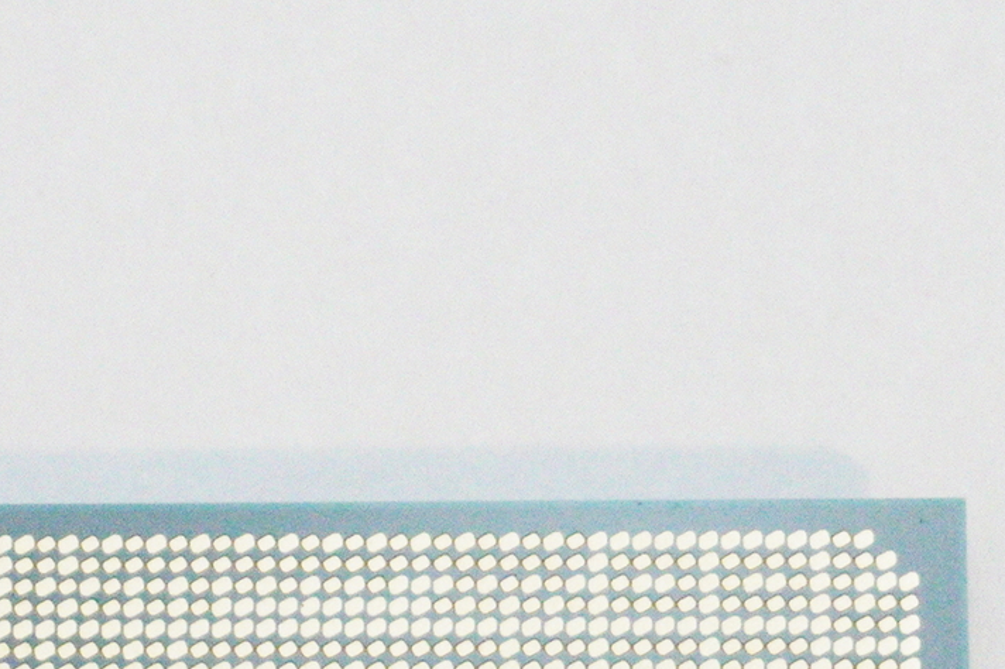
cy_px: 987
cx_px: 343
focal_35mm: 195
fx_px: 5434
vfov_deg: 6.9
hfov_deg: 10.6
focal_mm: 37
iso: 12800
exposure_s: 1/200
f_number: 5.6
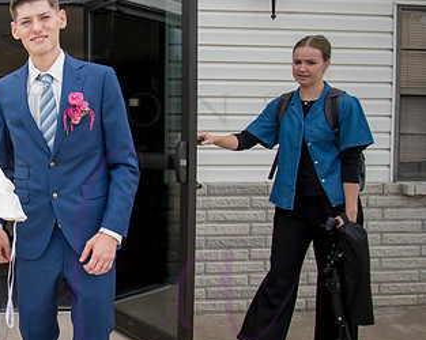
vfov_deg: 33.4
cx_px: 12
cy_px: 162
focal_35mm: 45
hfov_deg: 37.3
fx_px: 567
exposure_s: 1/200
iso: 400
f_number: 8
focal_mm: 24
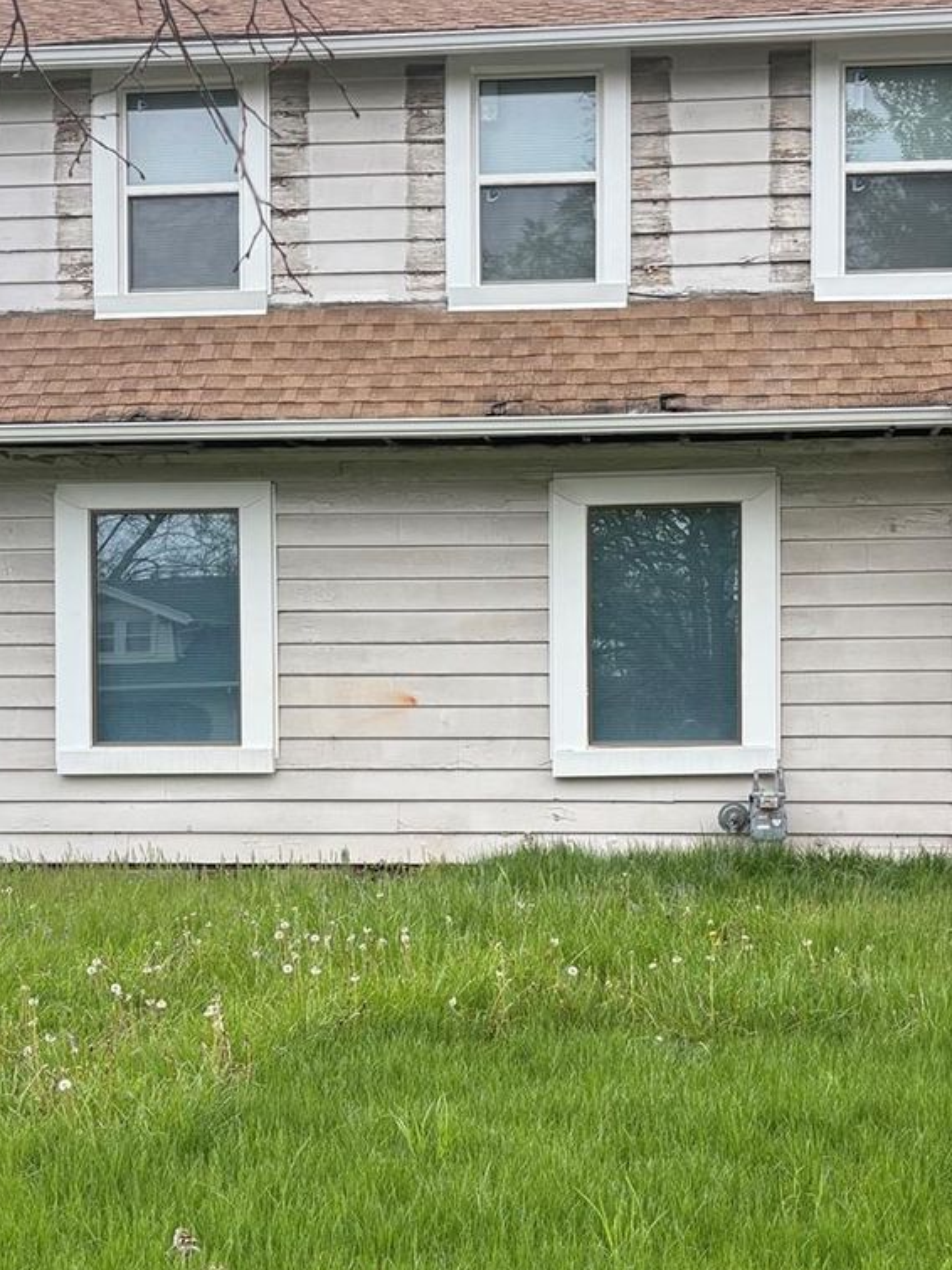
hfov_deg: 30.8
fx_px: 1724
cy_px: 768
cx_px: 577
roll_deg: +0.1
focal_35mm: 47
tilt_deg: -0.1
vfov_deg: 40.2
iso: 125
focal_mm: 5.96
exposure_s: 1/201
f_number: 1.6
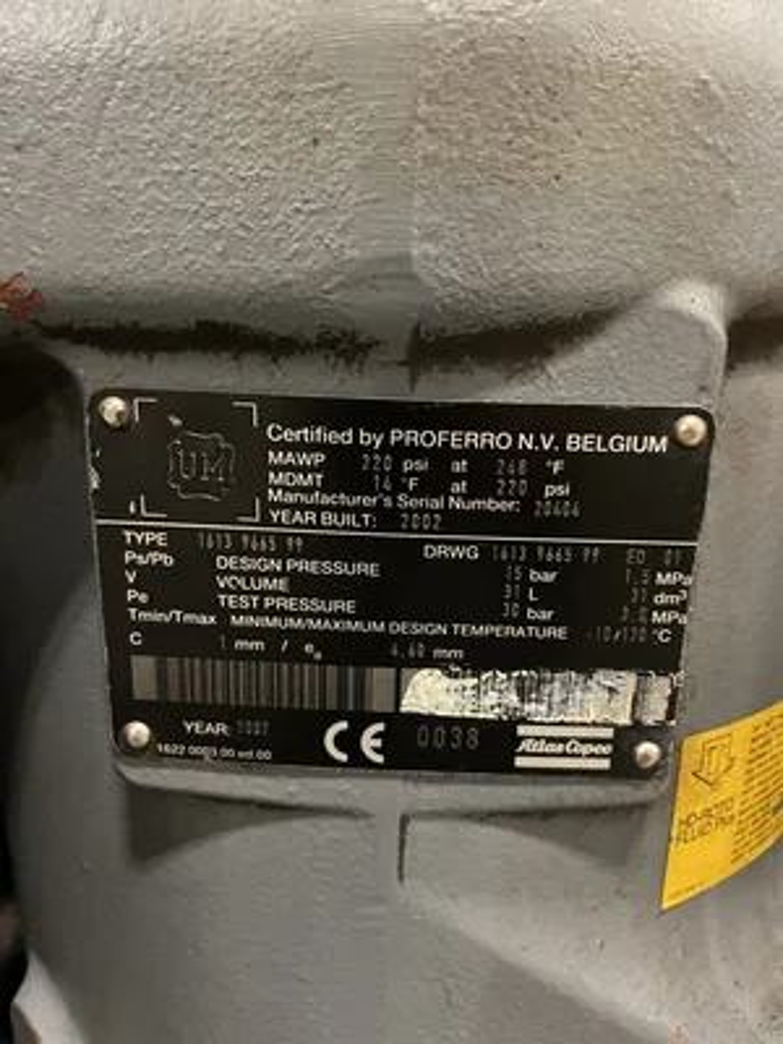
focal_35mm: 26
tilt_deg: -16.6
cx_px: 392
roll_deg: -1.1
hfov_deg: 53.1
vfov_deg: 67.3
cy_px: 522
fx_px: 784
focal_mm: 4.2
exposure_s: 1/24
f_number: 1.6
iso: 800
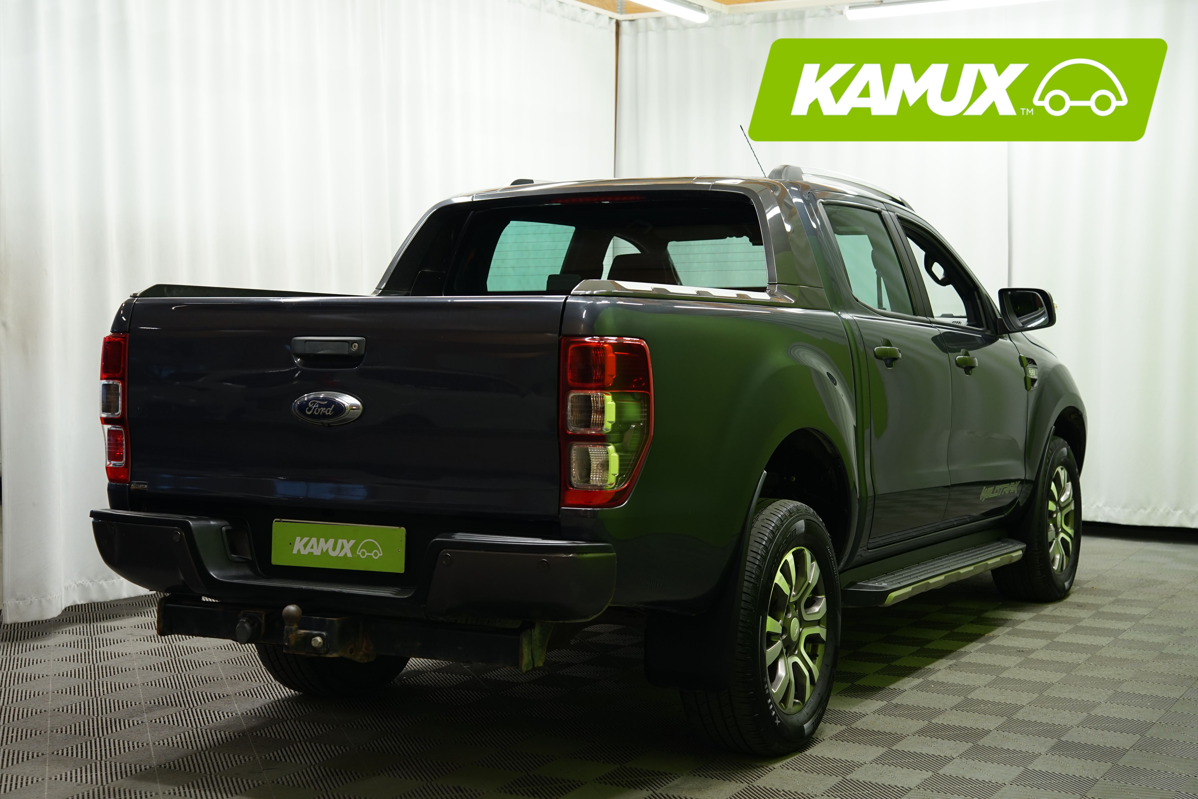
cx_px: 599
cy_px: 400
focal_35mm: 52
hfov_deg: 38.2
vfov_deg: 26.0
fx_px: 1730
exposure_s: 1/20
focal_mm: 52
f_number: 4.5
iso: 500
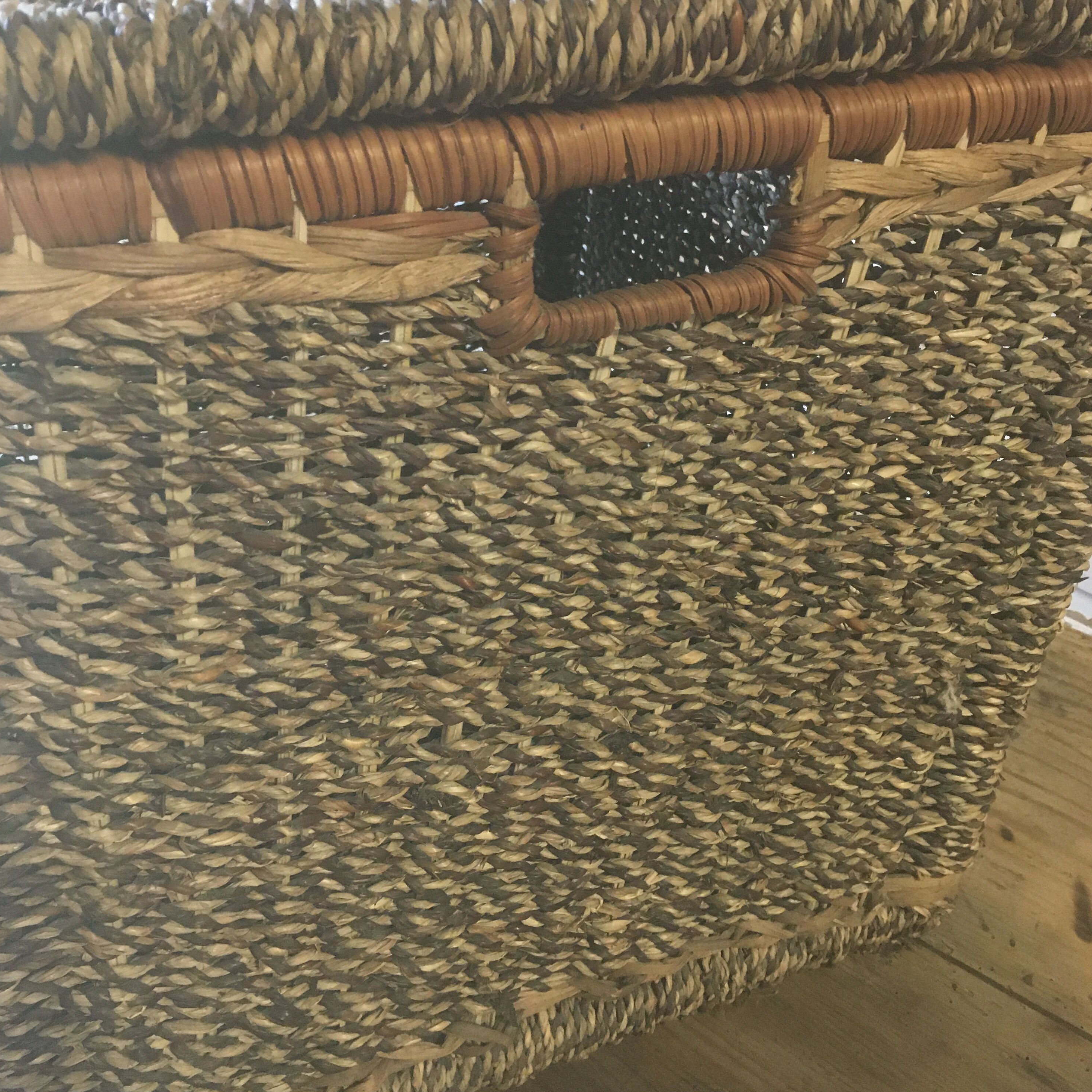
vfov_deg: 47.1
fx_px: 1249
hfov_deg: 47.2
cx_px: 549
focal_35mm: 35
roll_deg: -3.3
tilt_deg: -34.0
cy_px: 479
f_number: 2.2
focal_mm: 4.15
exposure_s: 1/25
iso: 200
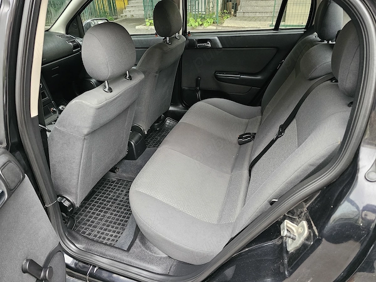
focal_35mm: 23
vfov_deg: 58.9
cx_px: 188
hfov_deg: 73.9
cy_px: 141
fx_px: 250
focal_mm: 6.3
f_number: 1.7
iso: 800
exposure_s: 1/50
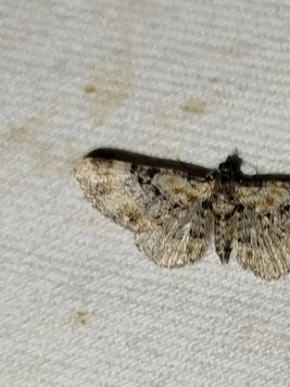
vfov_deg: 14.7
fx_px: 1486
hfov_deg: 11.1
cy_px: 333
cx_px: 241
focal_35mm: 133
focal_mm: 5.31
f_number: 1.7
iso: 80
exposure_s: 1/50
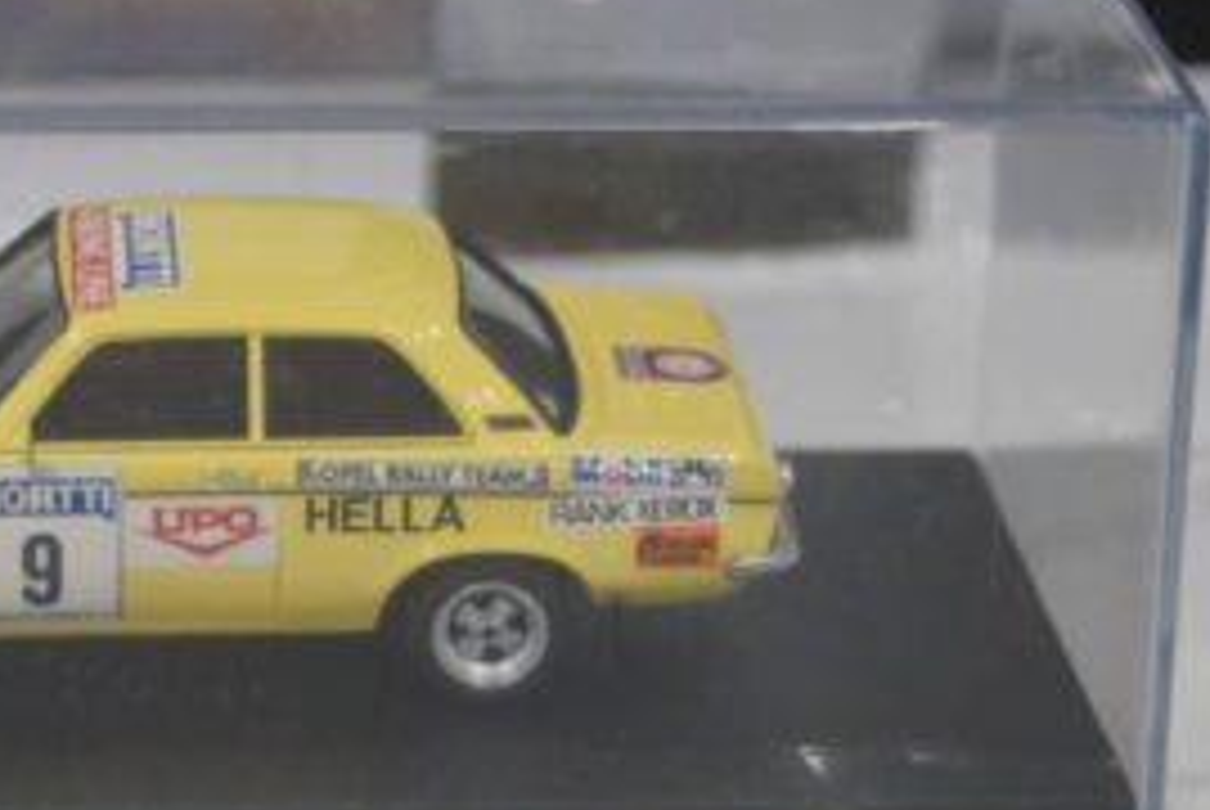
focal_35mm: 167
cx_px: -4
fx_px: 5619
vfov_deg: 8.2
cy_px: 549
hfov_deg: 12.2
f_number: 4.5
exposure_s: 1/160
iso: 3200
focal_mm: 50
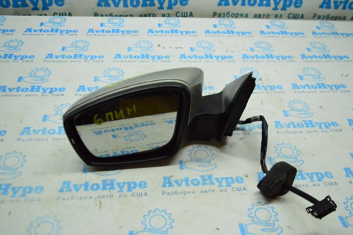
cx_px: 176
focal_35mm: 36
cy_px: 118
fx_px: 353
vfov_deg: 36.8
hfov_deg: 53.2
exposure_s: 1/1000
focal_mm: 24
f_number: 4
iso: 6400
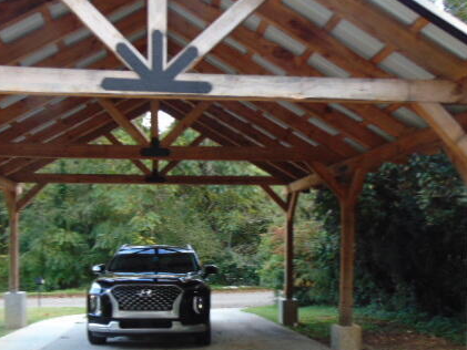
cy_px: 251
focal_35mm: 38
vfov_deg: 37.0
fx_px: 513
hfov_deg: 48.8
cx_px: 203
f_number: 3
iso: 160
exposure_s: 1/30
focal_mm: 4.5
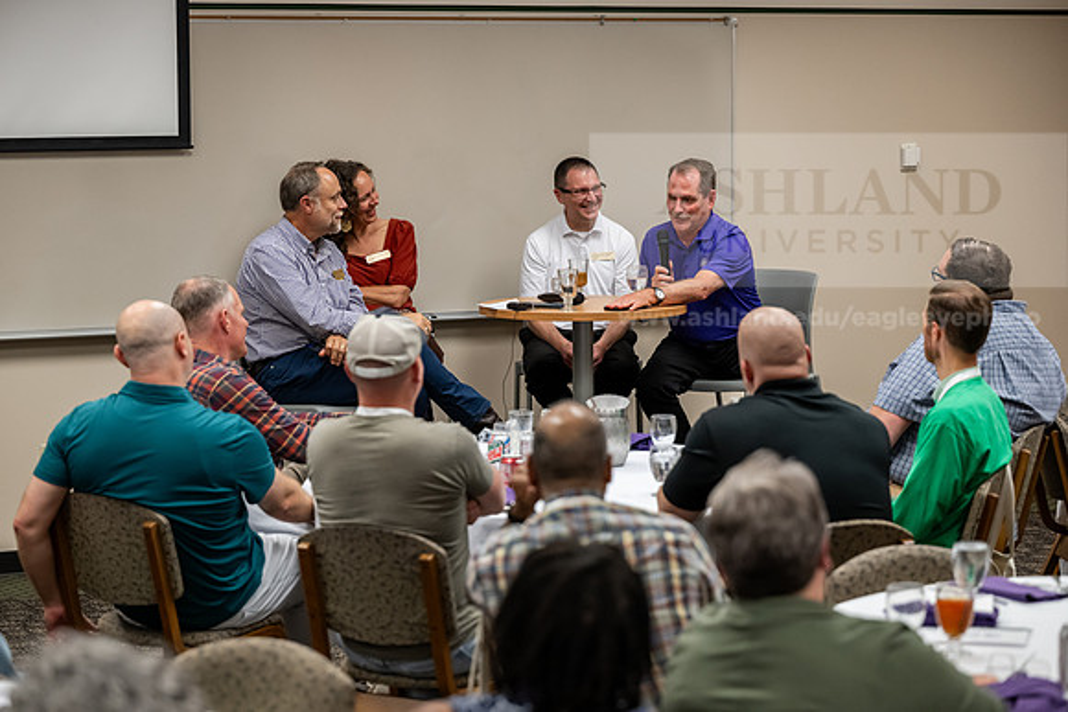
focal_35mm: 95
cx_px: 534
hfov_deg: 21.5
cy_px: 356
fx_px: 2819
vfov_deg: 14.4
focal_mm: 95
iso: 2000
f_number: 3.2
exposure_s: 1/200
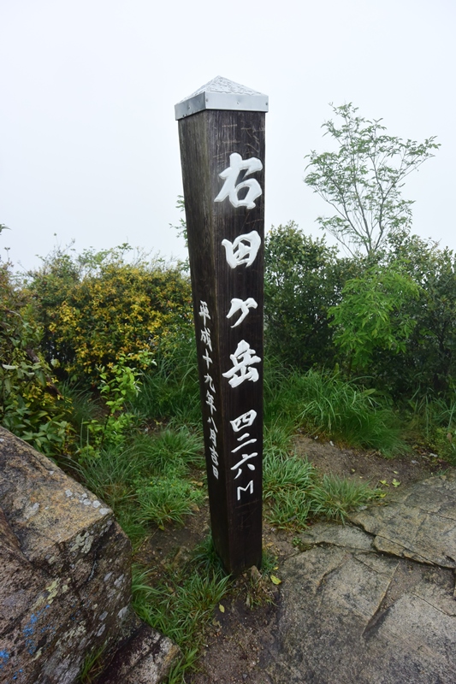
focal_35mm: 18
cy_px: 342
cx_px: 228
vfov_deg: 90.0
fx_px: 342
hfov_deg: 67.4
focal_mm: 6.7
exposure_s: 1/800
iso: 160
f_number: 3.5
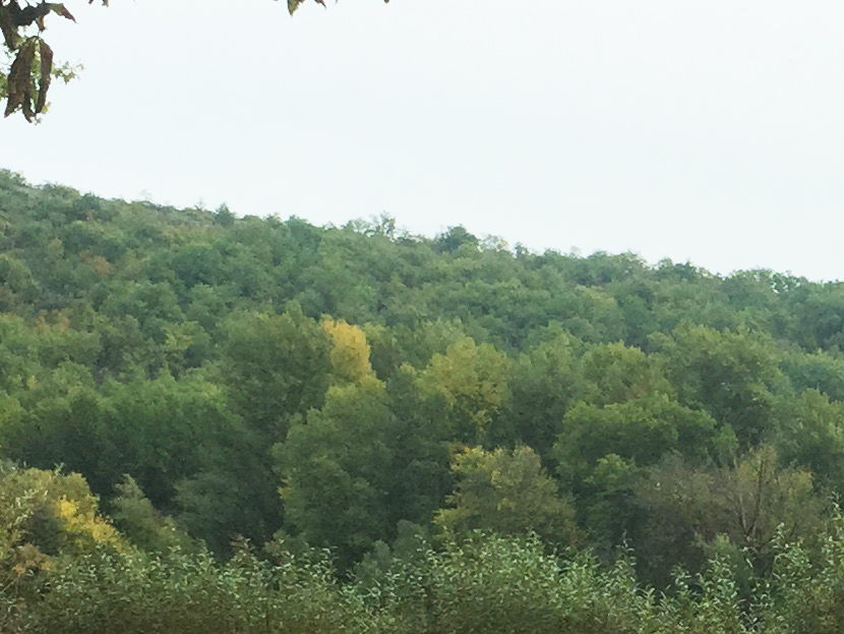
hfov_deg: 16.7
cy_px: 488
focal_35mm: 114
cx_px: 936
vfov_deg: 13.0
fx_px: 2780
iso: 32
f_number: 2.2
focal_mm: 4.15
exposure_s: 1/1041
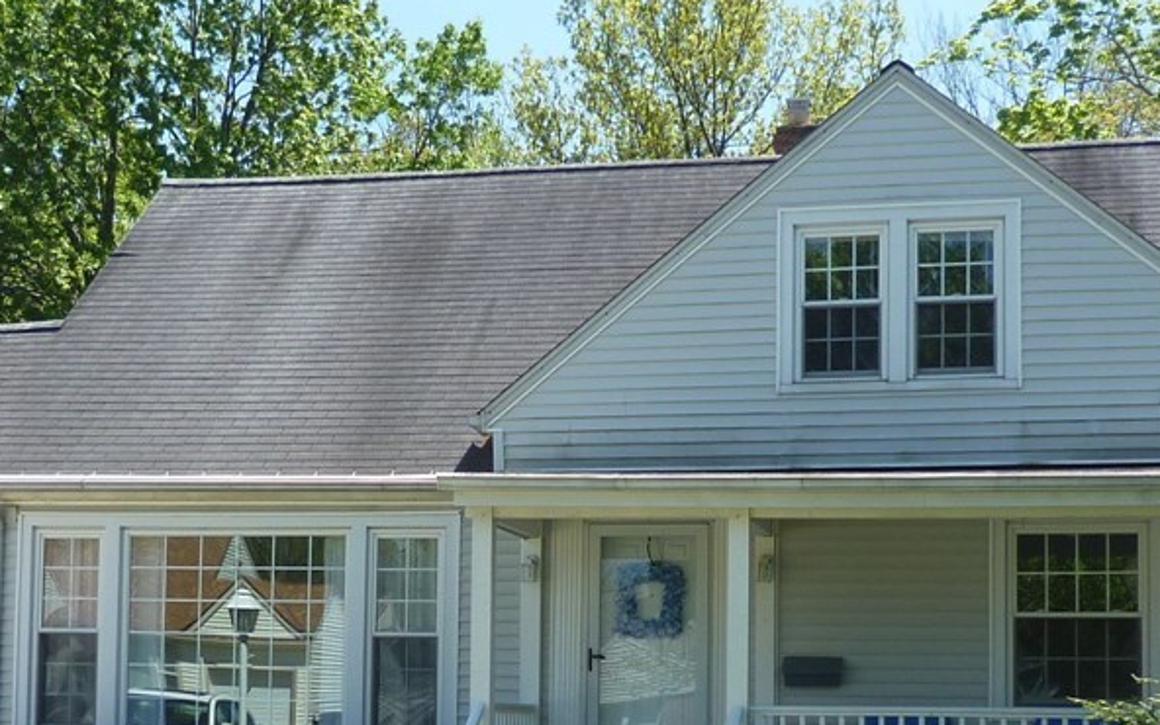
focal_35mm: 66
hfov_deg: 31.0
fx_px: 2087
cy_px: 604
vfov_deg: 19.5
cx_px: 498
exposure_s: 1/500
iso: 80
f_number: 3.2
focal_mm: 4.4
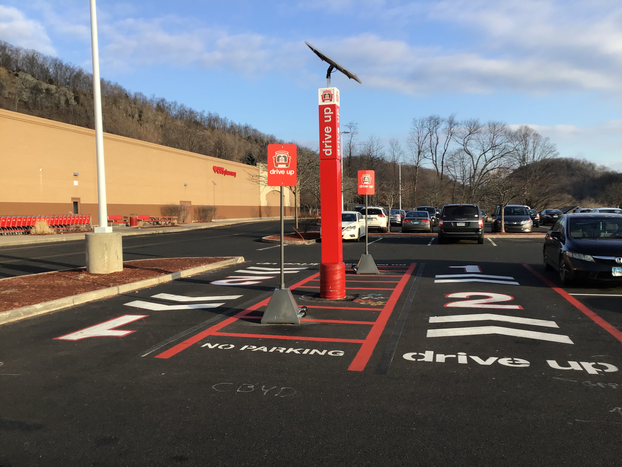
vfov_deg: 45.4
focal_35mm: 31
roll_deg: +1.6
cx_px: 311
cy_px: 234
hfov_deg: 58.4
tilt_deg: -1.8
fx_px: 557
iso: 25
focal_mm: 3.3
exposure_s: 1/532
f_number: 2.4
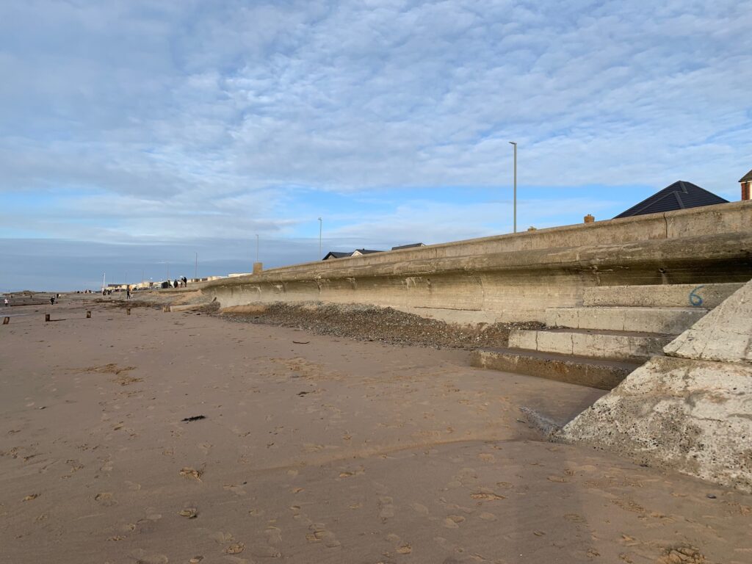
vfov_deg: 53.1
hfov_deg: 67.3
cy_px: 282
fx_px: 565
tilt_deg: +2.3
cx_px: 376
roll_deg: -0.8
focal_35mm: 26
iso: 25
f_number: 1.8
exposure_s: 1/1149
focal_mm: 4.25
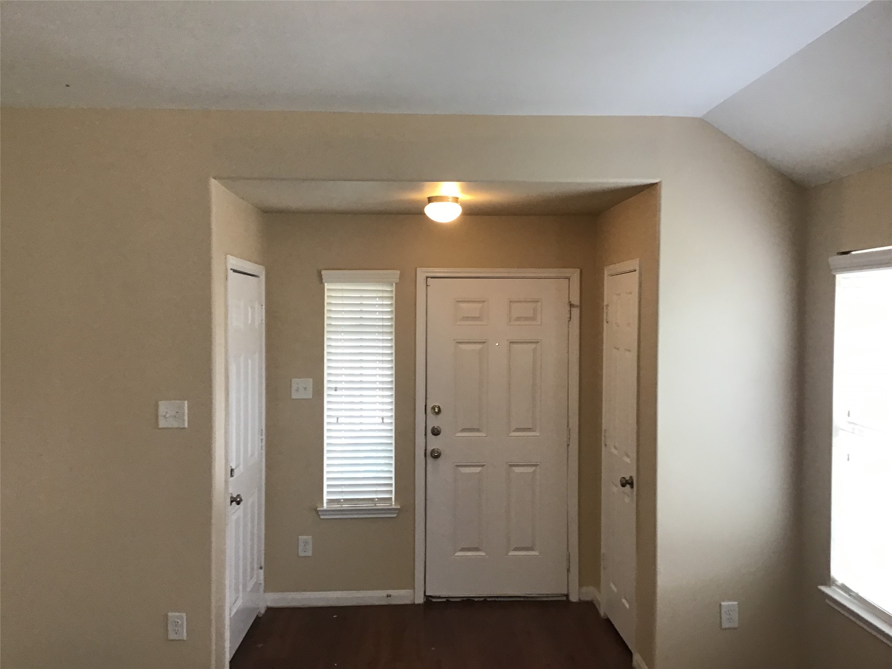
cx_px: 446
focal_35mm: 31
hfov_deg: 58.4
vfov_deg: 45.4
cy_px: 334
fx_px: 799
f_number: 2.4
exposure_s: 1/30
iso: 80
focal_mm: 3.3
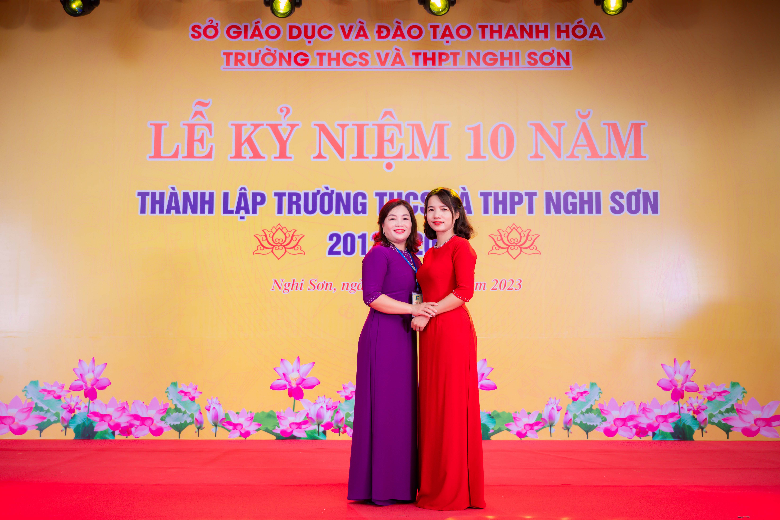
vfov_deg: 32.6
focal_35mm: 41
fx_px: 888
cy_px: 258
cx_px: 390
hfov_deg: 47.4
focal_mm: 40
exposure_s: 1/250
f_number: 4
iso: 500
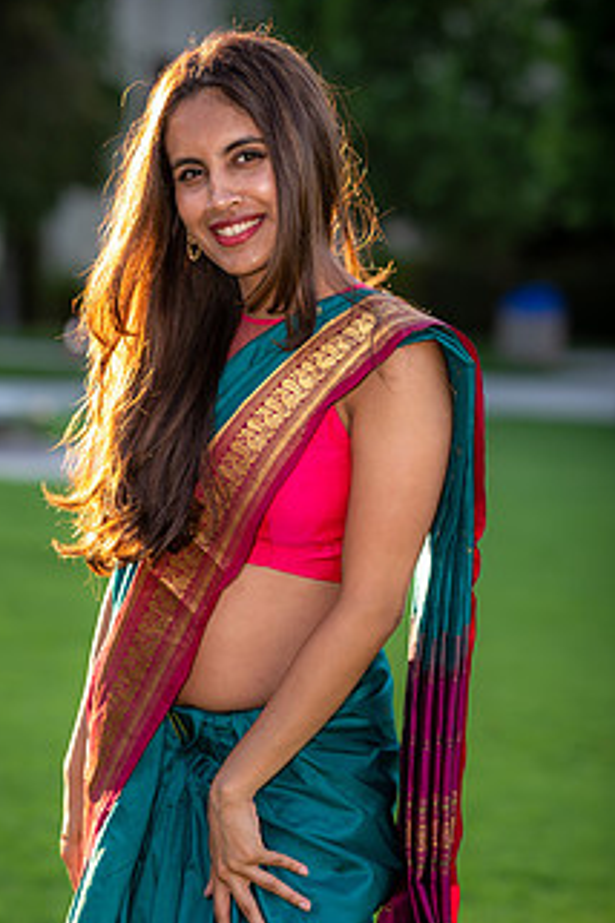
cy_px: 627
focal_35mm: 119
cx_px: 224
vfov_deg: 17.2
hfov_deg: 11.5
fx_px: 3049
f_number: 2.5
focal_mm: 85
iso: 160
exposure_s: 1/640
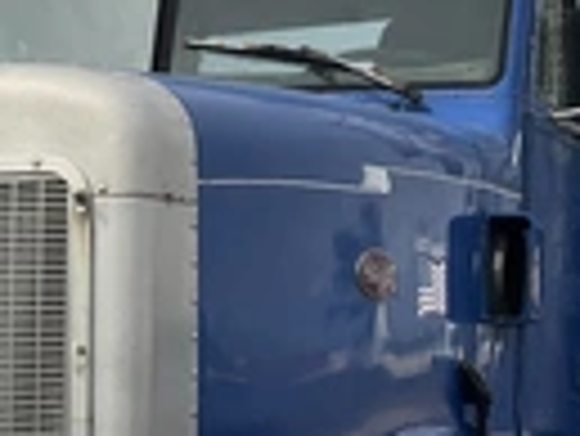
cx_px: 36
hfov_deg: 21.2
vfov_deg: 16.2
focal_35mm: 90
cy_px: 400
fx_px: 1509
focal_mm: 3
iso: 25
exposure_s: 1/1848
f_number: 1.8
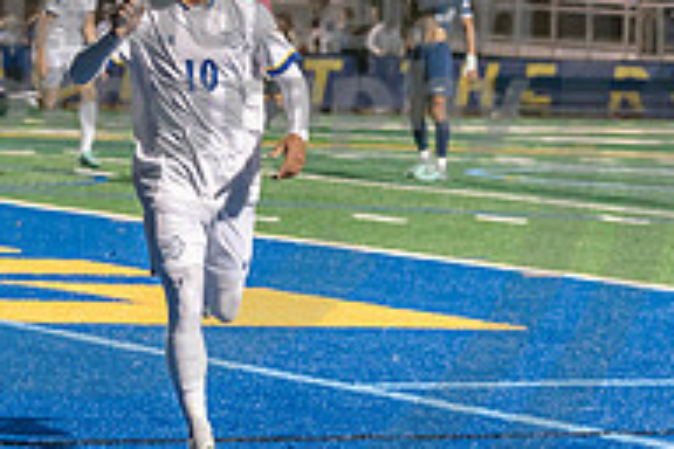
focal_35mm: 260
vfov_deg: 5.3
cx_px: 70
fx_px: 4867
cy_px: 54
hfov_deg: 7.9
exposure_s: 1/320
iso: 2500
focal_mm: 86
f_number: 3.5
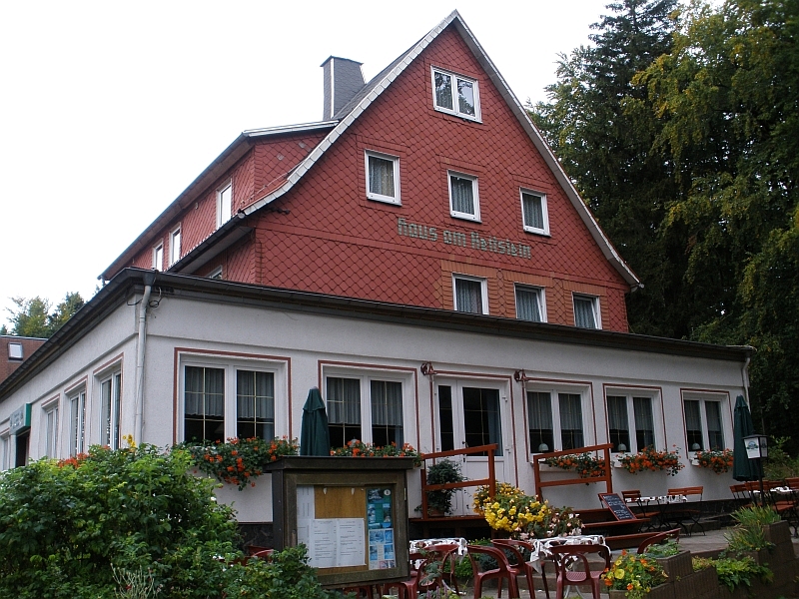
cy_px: 300
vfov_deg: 39.7
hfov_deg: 51.4
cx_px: 400
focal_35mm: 36
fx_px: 831
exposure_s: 1/80
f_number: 5.6
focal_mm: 6.3
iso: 80
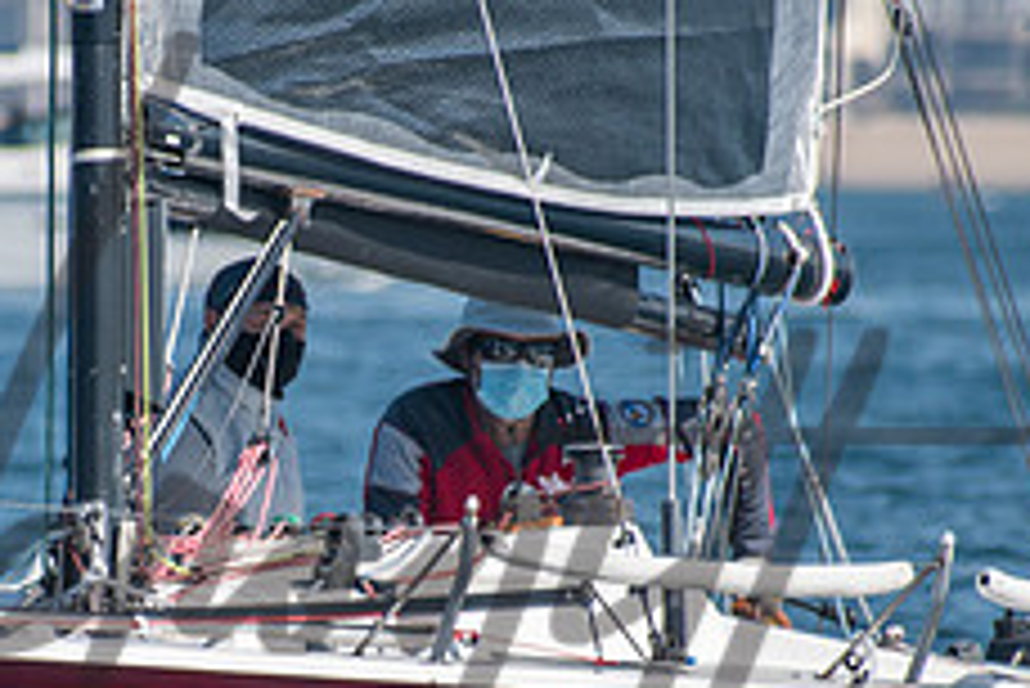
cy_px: 542
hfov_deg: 1.7
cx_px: 243
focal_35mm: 1185
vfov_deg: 1.2
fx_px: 33924
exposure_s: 1/400
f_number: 6.3
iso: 100
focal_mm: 300
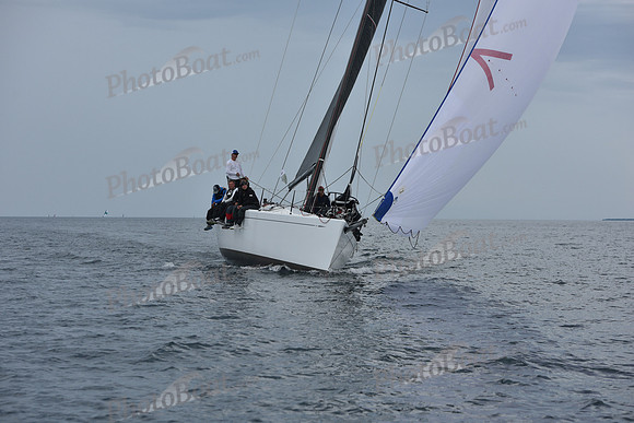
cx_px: 317
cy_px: 212
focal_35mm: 86
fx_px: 1515
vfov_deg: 15.9
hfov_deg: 23.6
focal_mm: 86
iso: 250
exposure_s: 1/800
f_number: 5.6
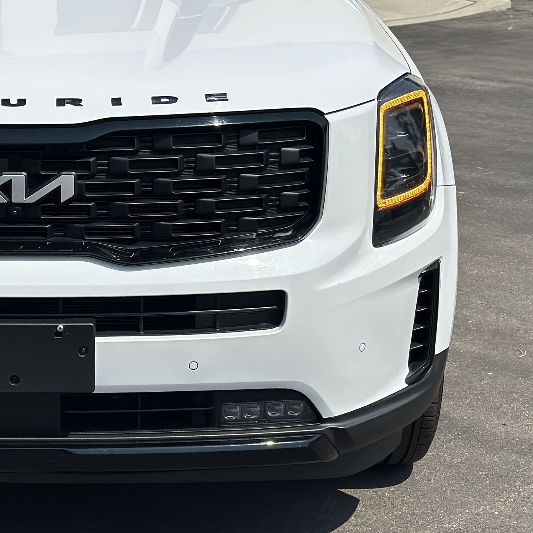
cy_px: 134
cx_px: -1
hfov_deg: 18.8
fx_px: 1568
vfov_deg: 19.2
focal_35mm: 90
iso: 80
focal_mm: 6.86
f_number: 1.78
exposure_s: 1/13699
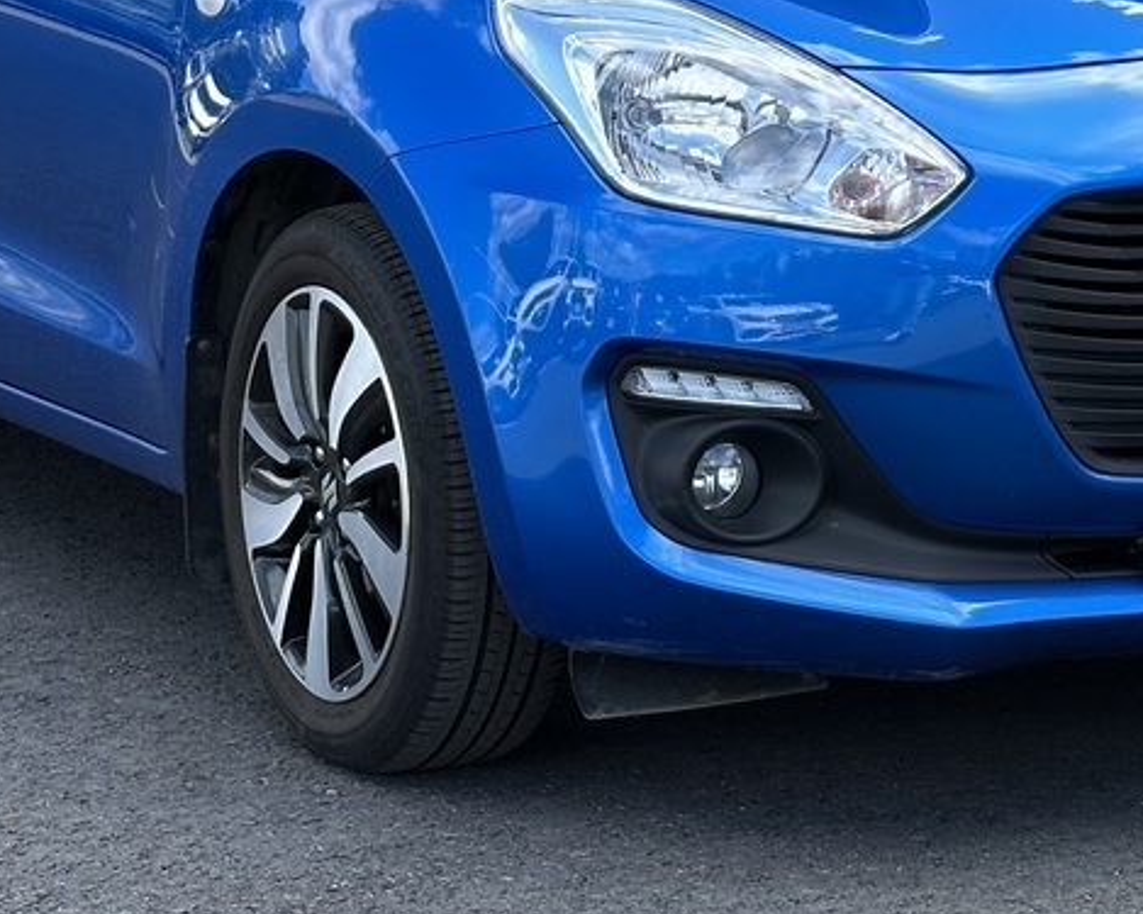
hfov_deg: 13.4
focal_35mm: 144
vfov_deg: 10.6
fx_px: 4870
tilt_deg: -1.2
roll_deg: -0.4
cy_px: -78
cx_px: 721
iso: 64
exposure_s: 1/729
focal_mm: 6.86
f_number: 1.78
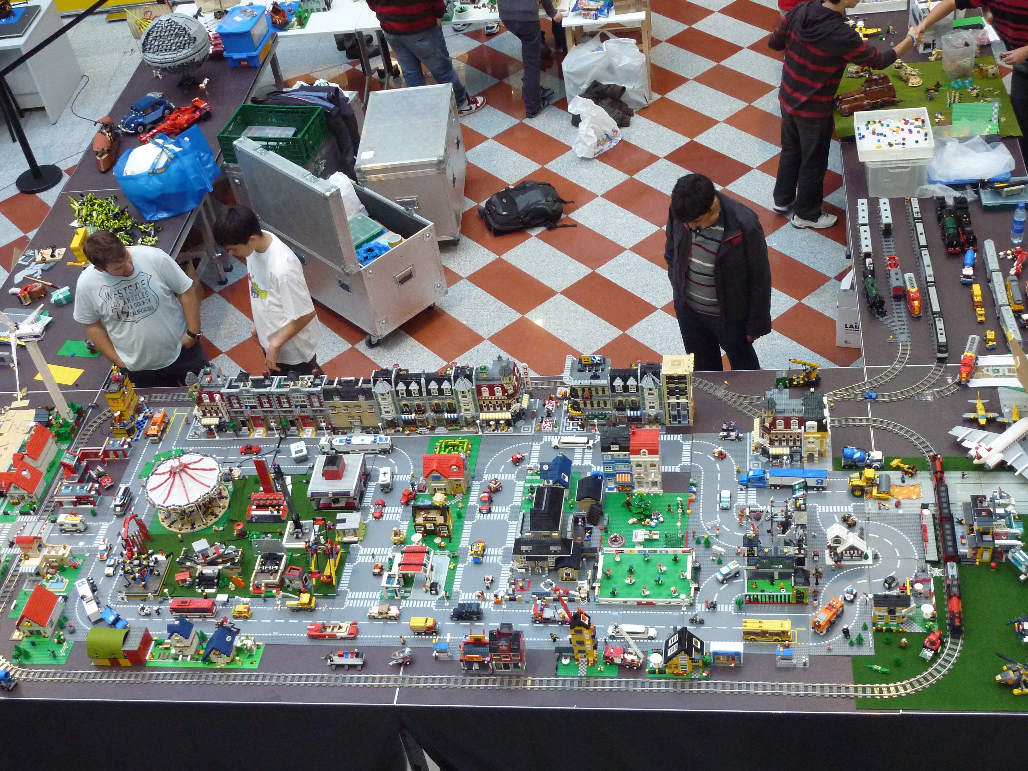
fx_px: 1336
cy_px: 386
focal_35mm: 45
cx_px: 514
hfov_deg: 42.1
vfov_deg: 32.2
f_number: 3.7
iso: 320
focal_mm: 7.3
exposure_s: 1/30
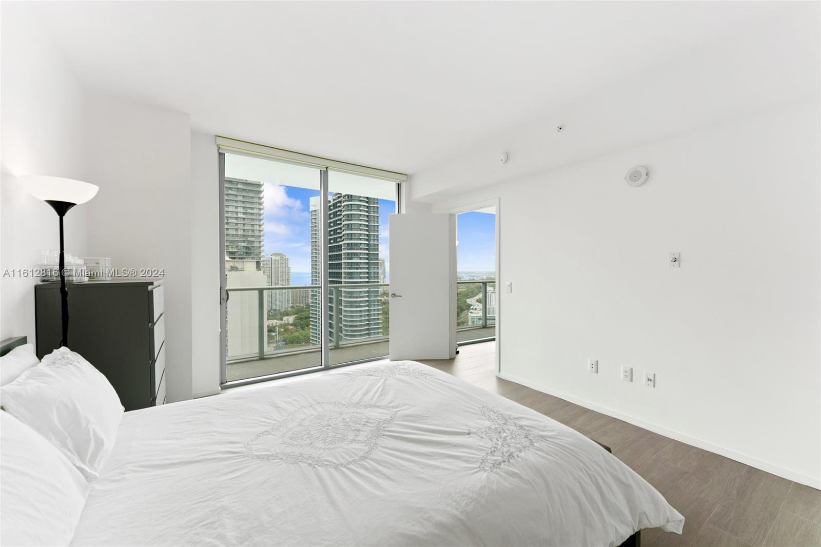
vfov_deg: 81.2
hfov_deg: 104.3
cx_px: 410
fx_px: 319
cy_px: 274
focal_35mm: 14
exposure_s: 1/30
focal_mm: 14
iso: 200
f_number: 8
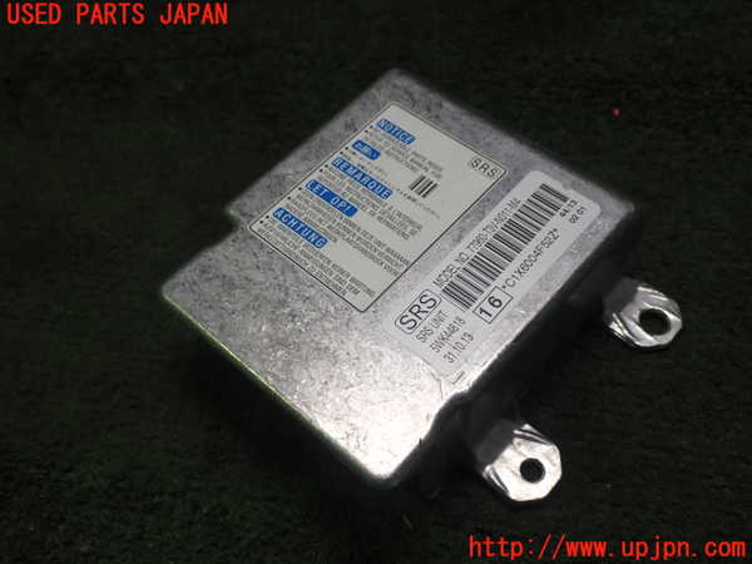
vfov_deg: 39.7
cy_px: 282
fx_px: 782
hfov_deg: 51.4
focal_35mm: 36
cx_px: 376
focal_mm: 6.37
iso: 200
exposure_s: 1/60
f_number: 2.5
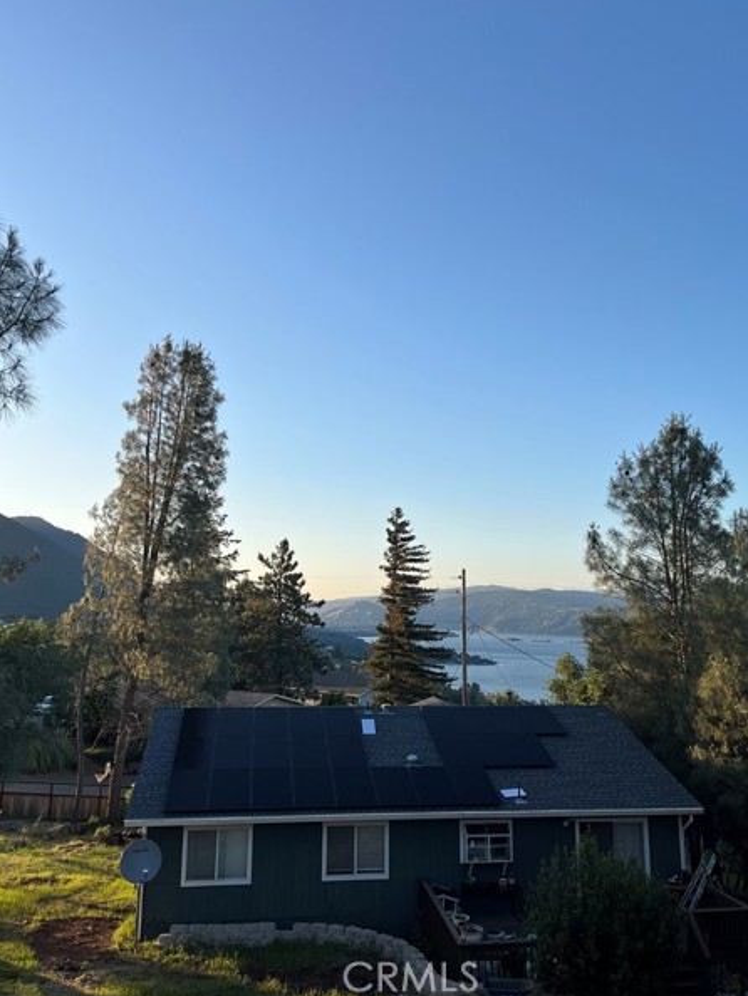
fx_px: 806
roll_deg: +0.5
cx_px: 376
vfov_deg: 63.4
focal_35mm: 28
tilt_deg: +10.7
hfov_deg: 49.8
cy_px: 464
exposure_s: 1/1477
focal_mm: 5.1
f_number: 1.6
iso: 50
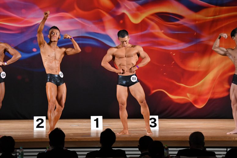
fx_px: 1145
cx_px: 118
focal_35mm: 174
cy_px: 79
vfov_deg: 7.9
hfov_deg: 11.8
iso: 3200
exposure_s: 1/400
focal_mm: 116
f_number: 5.6
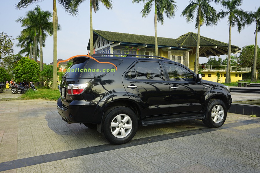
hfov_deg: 65.5
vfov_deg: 46.4
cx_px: 130
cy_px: 86
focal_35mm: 28
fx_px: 202
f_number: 10
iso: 100
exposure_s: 1/80
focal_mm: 28
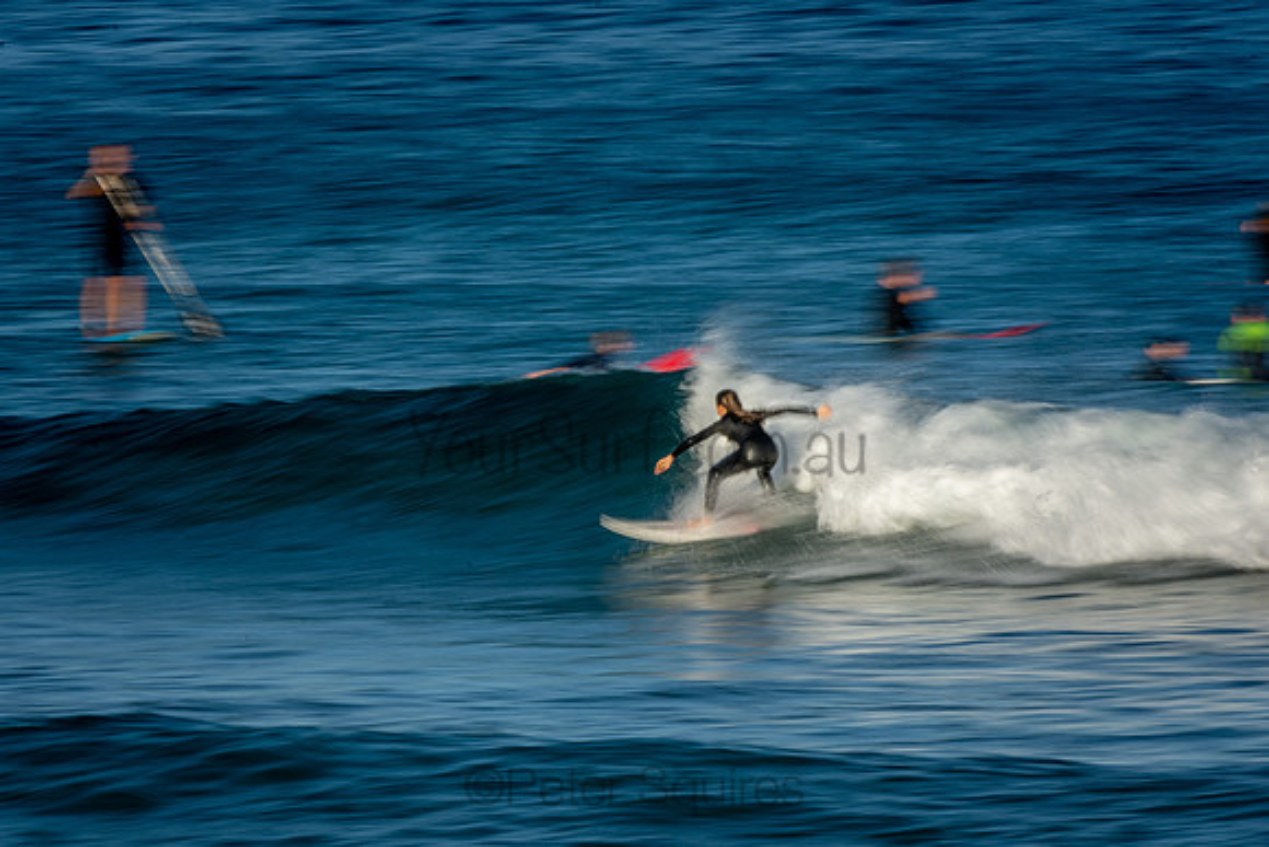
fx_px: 21154
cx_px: 634
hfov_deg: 3.4
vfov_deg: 2.3
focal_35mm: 600
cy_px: 424
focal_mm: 400
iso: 100
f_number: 29
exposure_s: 1/20
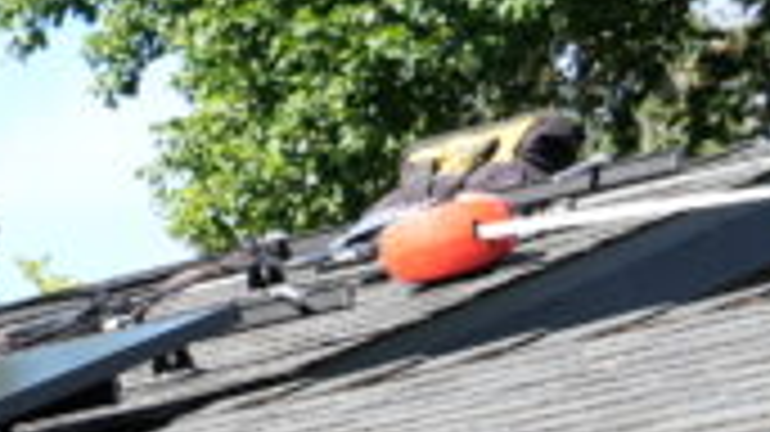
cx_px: -1472
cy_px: 1006
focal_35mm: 311
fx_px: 6350
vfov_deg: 3.8
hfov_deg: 6.4
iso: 100
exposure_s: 1/125
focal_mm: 33
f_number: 6.3
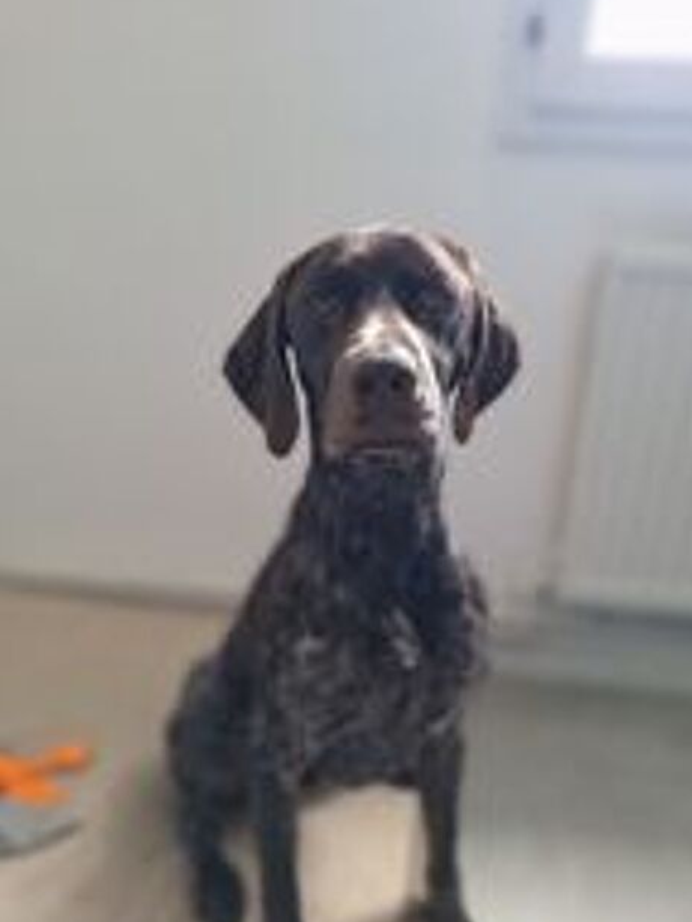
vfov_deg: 71.6
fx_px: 639
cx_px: 358
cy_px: 459
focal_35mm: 24
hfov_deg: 56.8
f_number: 1.8
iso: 160
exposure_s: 1/50
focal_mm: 5.54
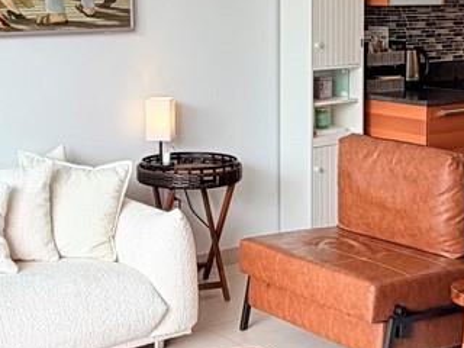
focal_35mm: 70
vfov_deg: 20.7
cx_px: 267
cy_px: 65
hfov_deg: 27.7
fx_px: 938
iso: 40
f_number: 2.2
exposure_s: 1/120
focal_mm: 2.22
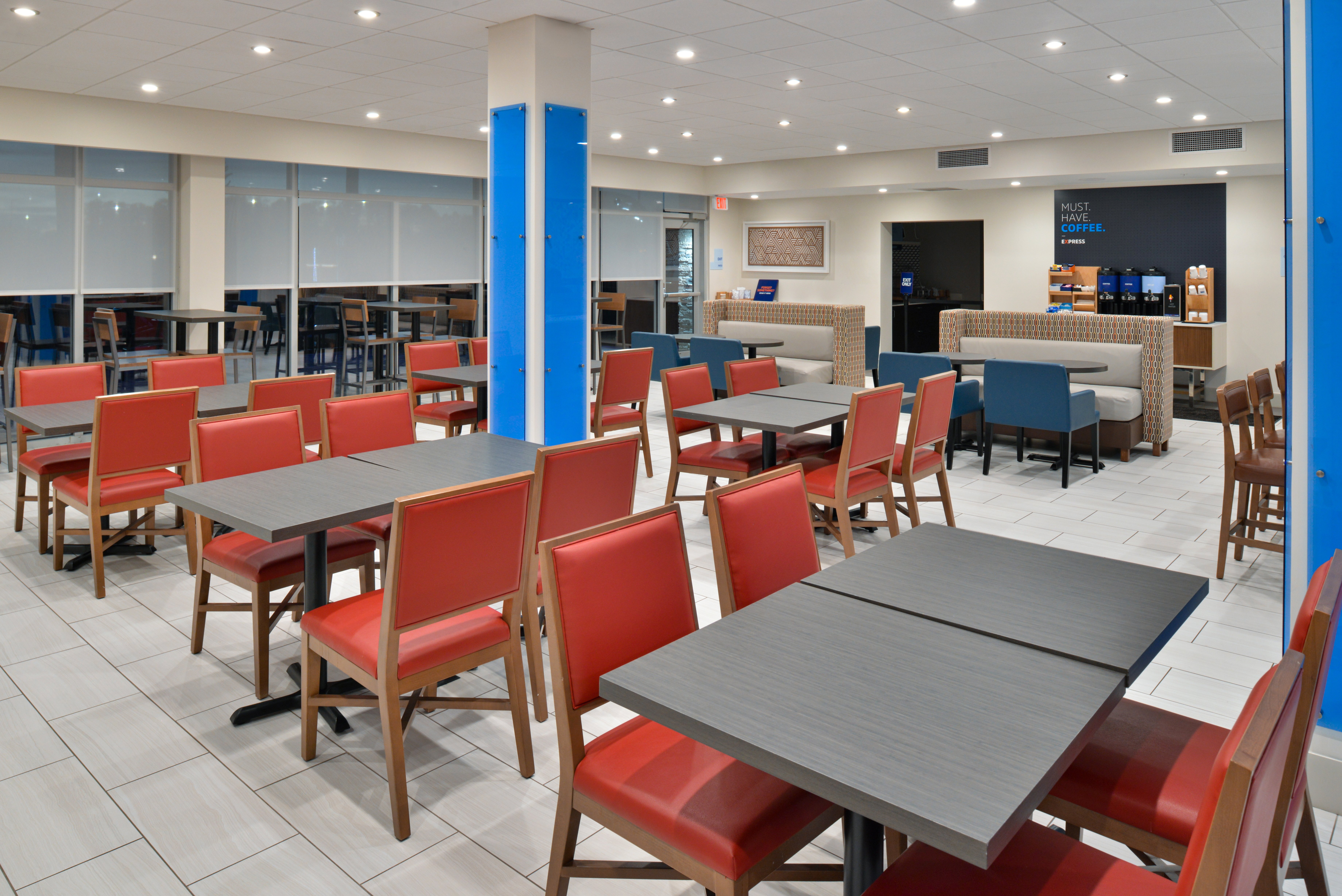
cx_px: 671
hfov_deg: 73.7
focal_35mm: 24
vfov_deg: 53.2
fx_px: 895
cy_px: 448
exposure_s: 1/8
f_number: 13
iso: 640
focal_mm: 24
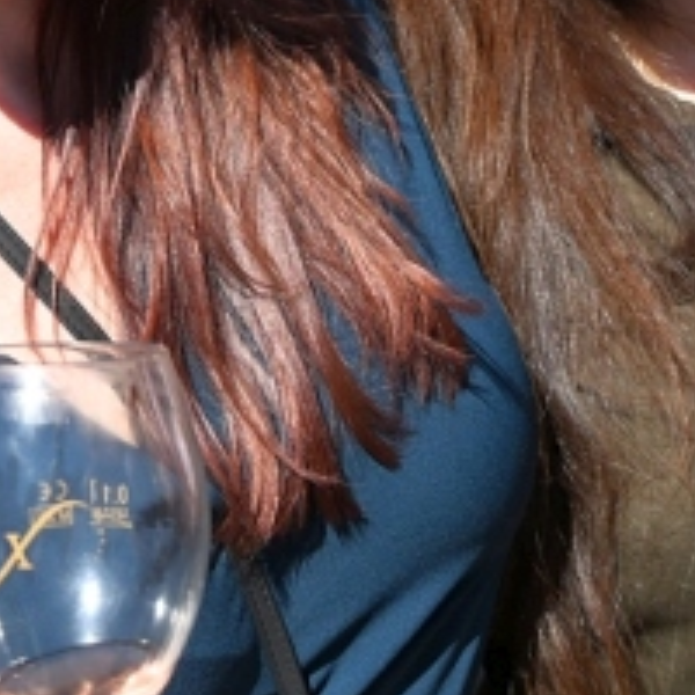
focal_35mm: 96
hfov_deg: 17.7
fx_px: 2181
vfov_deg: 17.6
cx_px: 17
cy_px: -30
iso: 160
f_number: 5.6
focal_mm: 24
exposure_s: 1/640
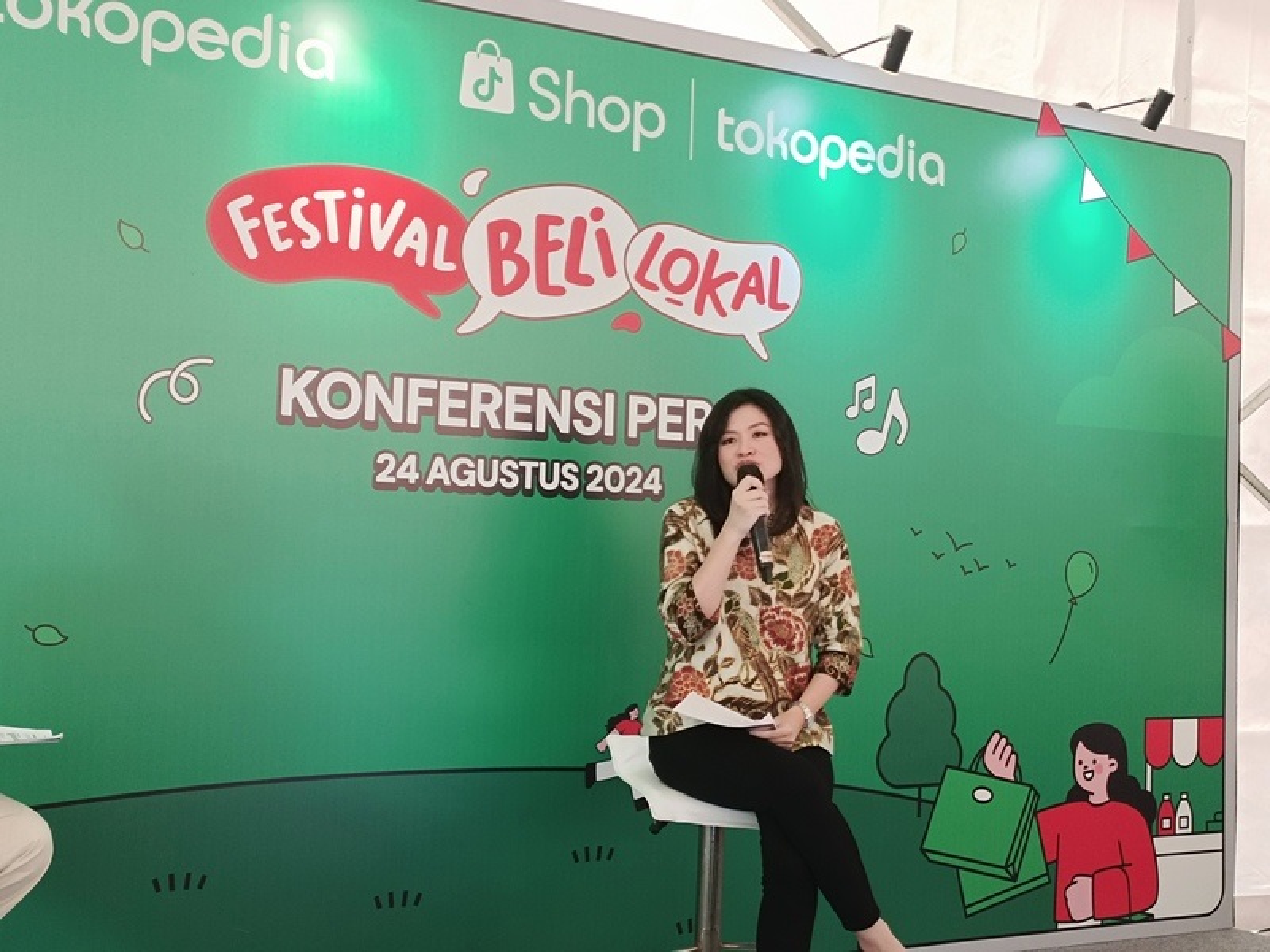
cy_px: 476
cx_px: 635
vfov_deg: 33.6
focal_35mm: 43
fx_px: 1578
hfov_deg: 43.9
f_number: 1.79
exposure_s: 1/50
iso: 695
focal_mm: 4.74
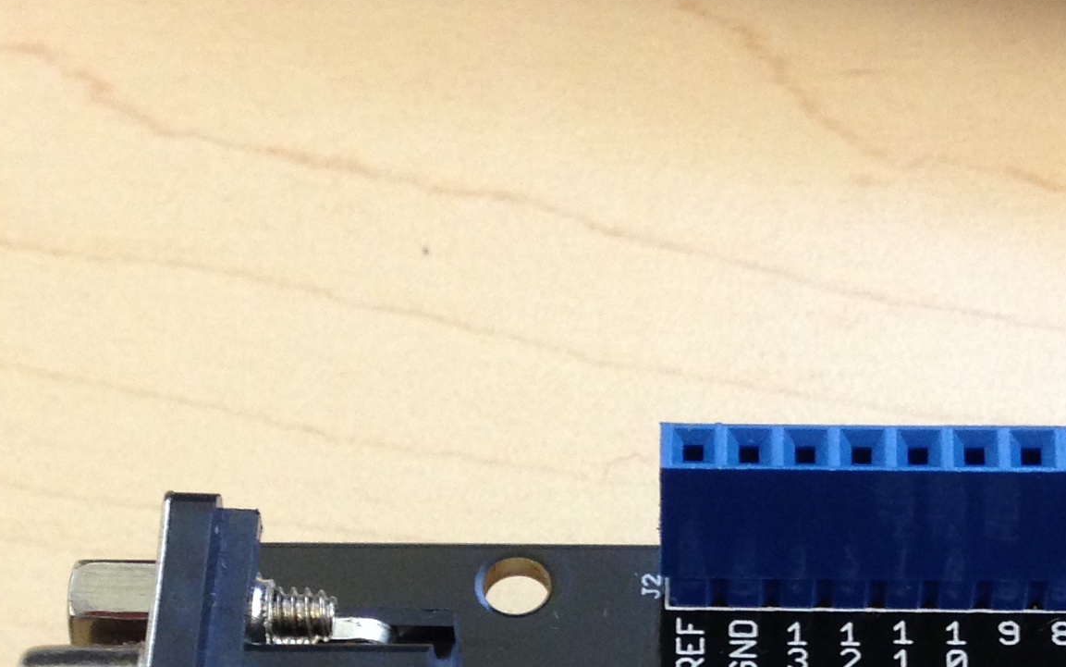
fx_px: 2877
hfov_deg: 21.0
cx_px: 599
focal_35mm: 99
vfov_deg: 12.4
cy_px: 1089
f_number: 2.4
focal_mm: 4.13
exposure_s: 1/20
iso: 125
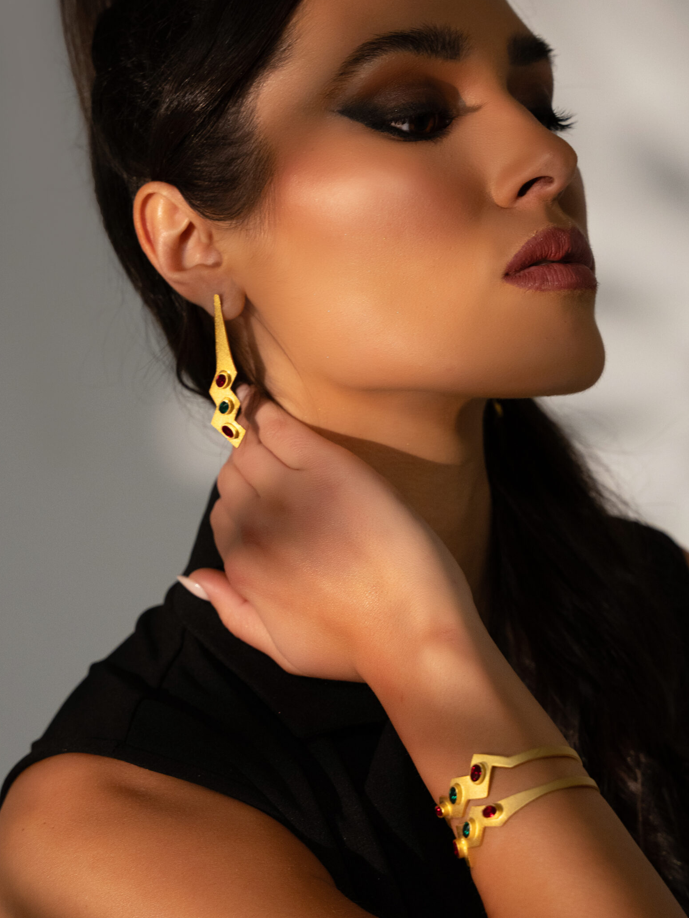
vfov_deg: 23.6
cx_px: 340
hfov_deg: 17.8
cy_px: 485
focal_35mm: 83
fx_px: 2203
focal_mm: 70
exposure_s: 1/125
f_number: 5
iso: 2500
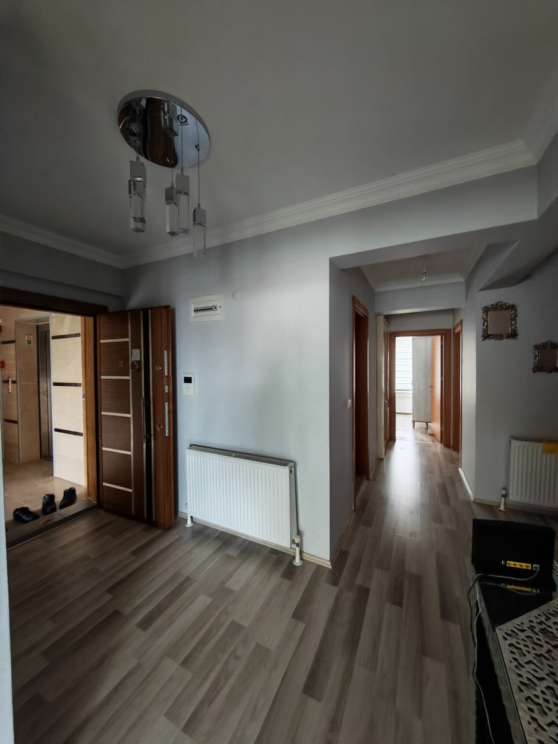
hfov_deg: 94.5
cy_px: 372
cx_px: 279
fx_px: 258
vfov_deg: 110.5
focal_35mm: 12
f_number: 2
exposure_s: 1/20
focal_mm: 1.82
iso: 1250
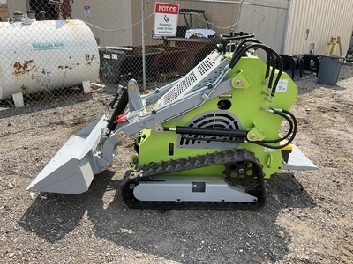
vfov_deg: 48.2
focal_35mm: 29
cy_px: 132
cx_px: 176
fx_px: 296
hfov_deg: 61.7
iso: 25
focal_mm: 3
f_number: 1.8
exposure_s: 1/1121
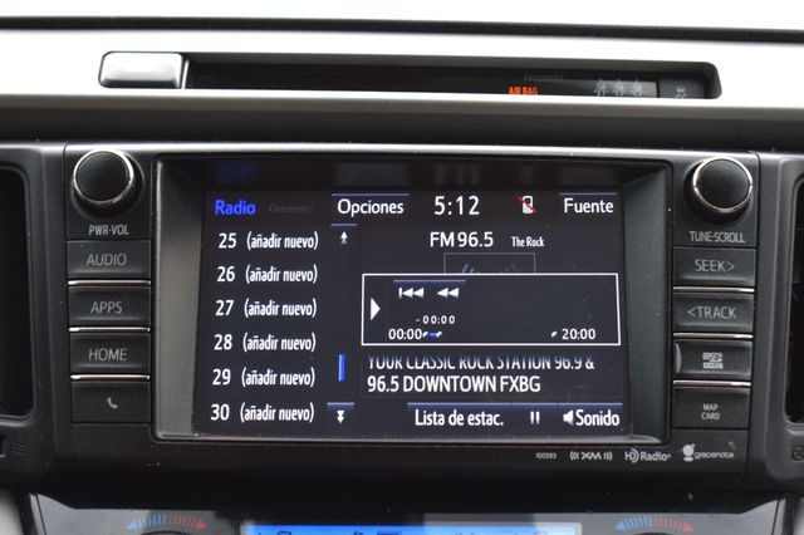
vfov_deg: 21.5
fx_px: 1406
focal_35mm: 63
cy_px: 268
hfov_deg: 31.9
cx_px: 402
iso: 400
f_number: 6.3
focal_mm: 42
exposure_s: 1/20
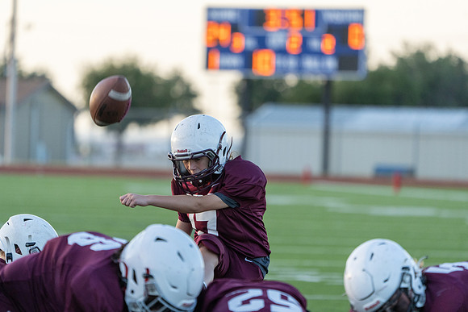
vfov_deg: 4.2
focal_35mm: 327
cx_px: 234
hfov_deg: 6.3
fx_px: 4252
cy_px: 156
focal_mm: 327
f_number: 5.6
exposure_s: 1/1250
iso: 2000
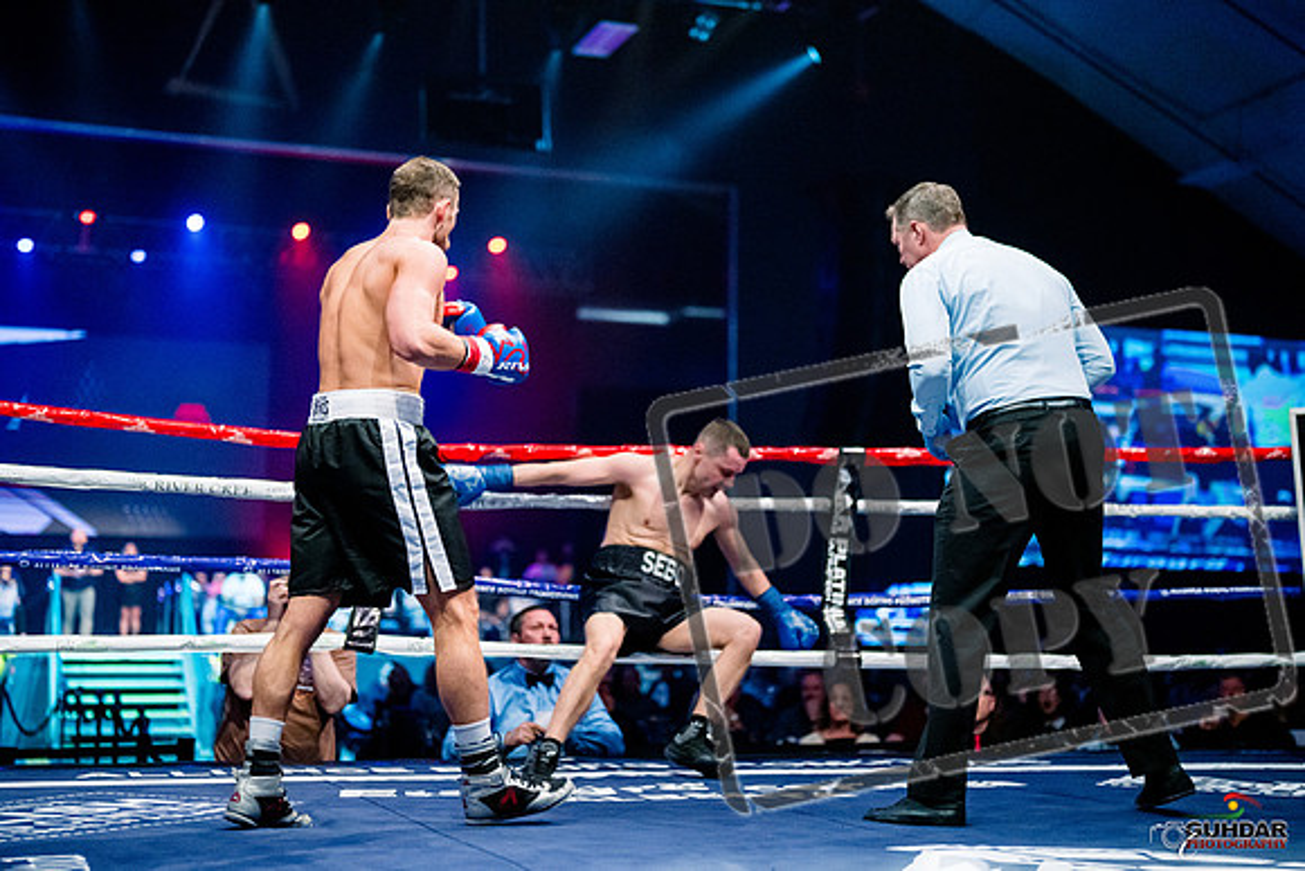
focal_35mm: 54
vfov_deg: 24.9
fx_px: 1974
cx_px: 652
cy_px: 436
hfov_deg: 36.6
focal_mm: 50
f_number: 1.4
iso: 6400
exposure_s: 1/1600
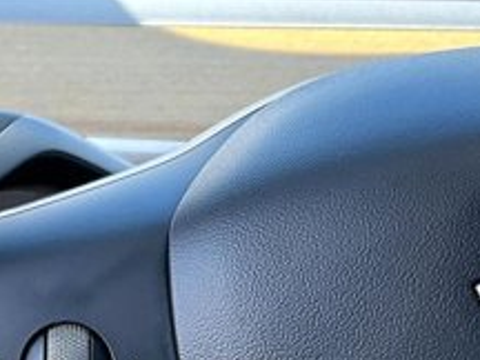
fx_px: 1193
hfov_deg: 22.3
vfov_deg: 16.8
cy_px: 367
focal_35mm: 86
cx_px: 69
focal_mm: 3
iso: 20
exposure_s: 1/122
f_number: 1.8
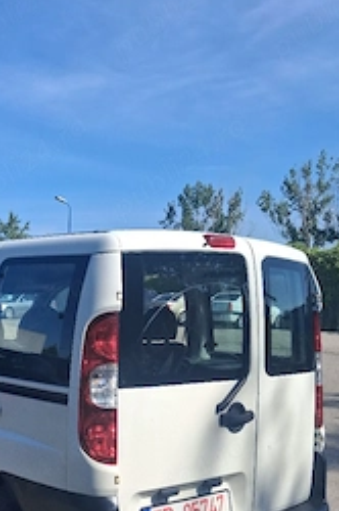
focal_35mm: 45
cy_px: 352
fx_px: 637
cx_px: 61
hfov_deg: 29.0
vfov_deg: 42.9
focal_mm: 4
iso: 25
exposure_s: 1/667
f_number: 1.8
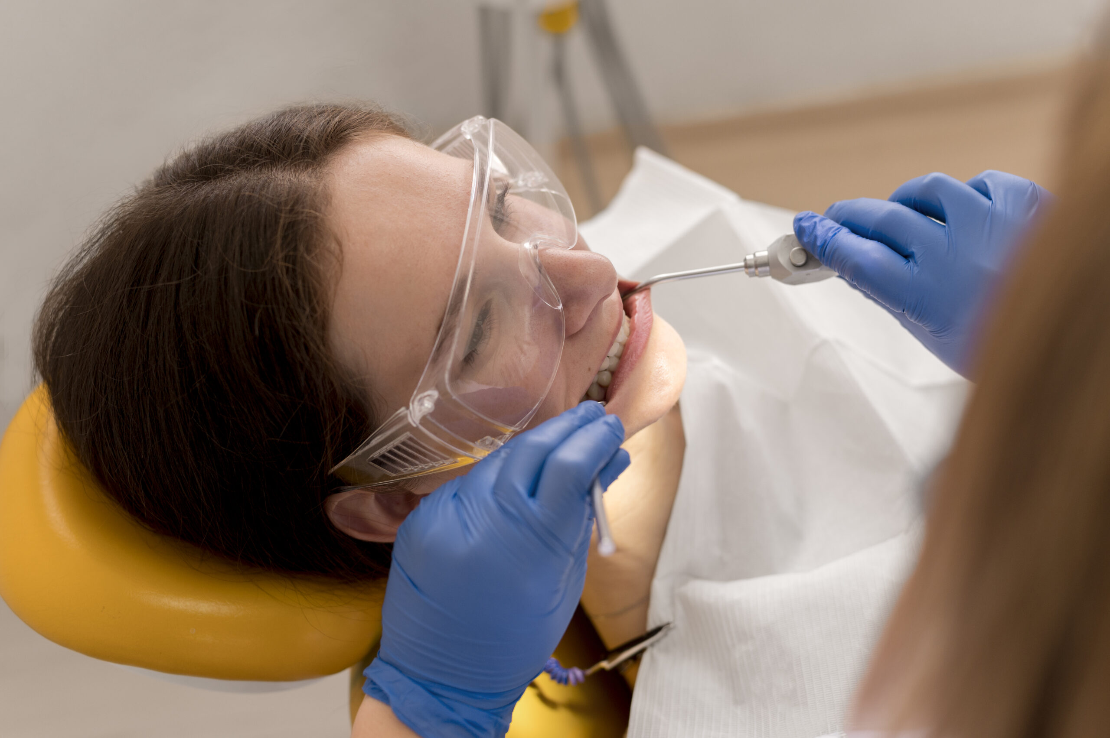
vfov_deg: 27.0
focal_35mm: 50
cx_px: 555
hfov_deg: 39.6
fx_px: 1541
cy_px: 369
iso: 640
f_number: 3.5
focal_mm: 50
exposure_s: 1/640
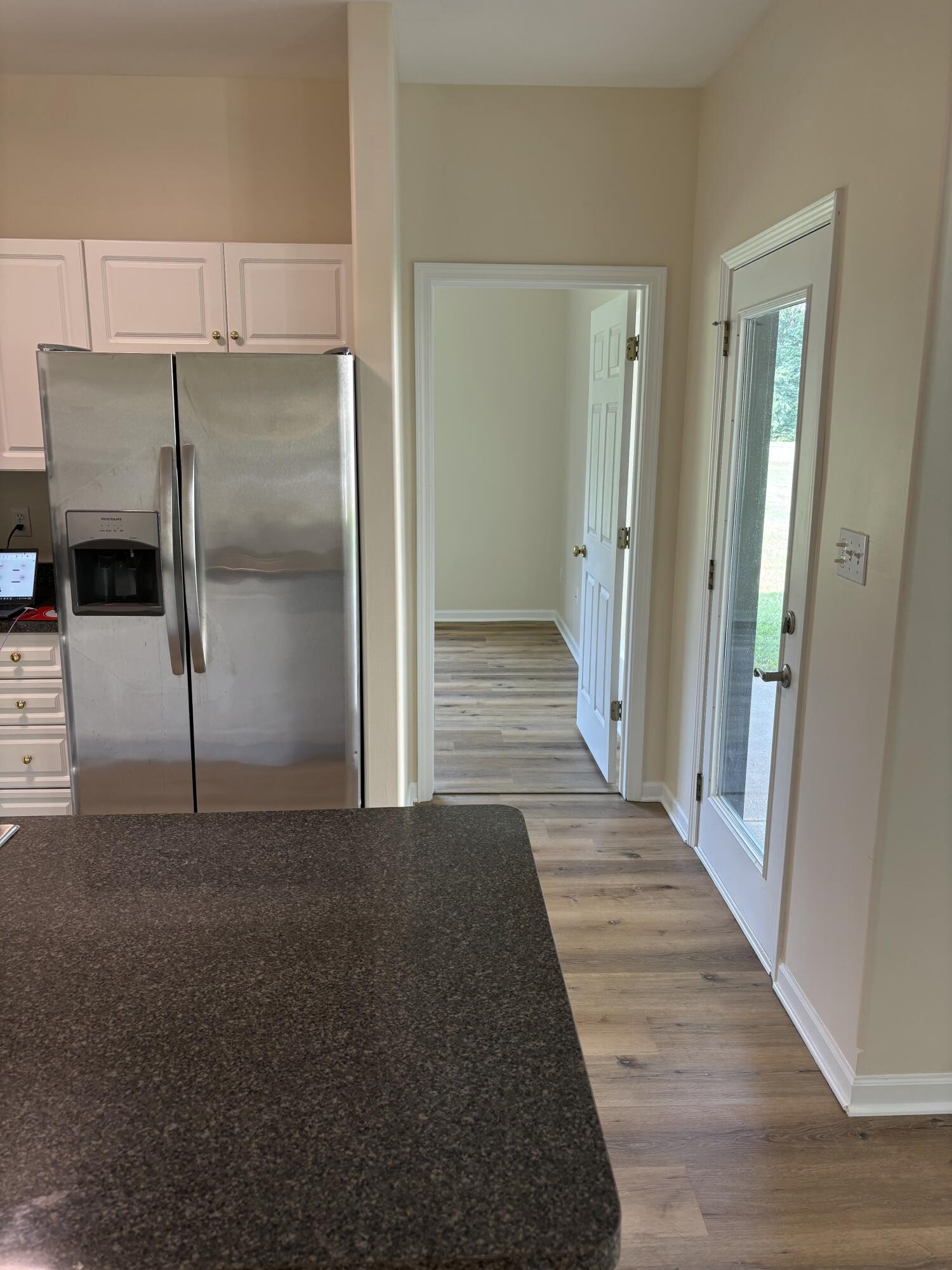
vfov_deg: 67.3
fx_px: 953
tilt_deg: -11.4
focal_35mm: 26
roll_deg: -1.6
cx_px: 476
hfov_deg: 53.1
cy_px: 635
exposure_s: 1/60
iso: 64
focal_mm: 5.96
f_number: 1.6
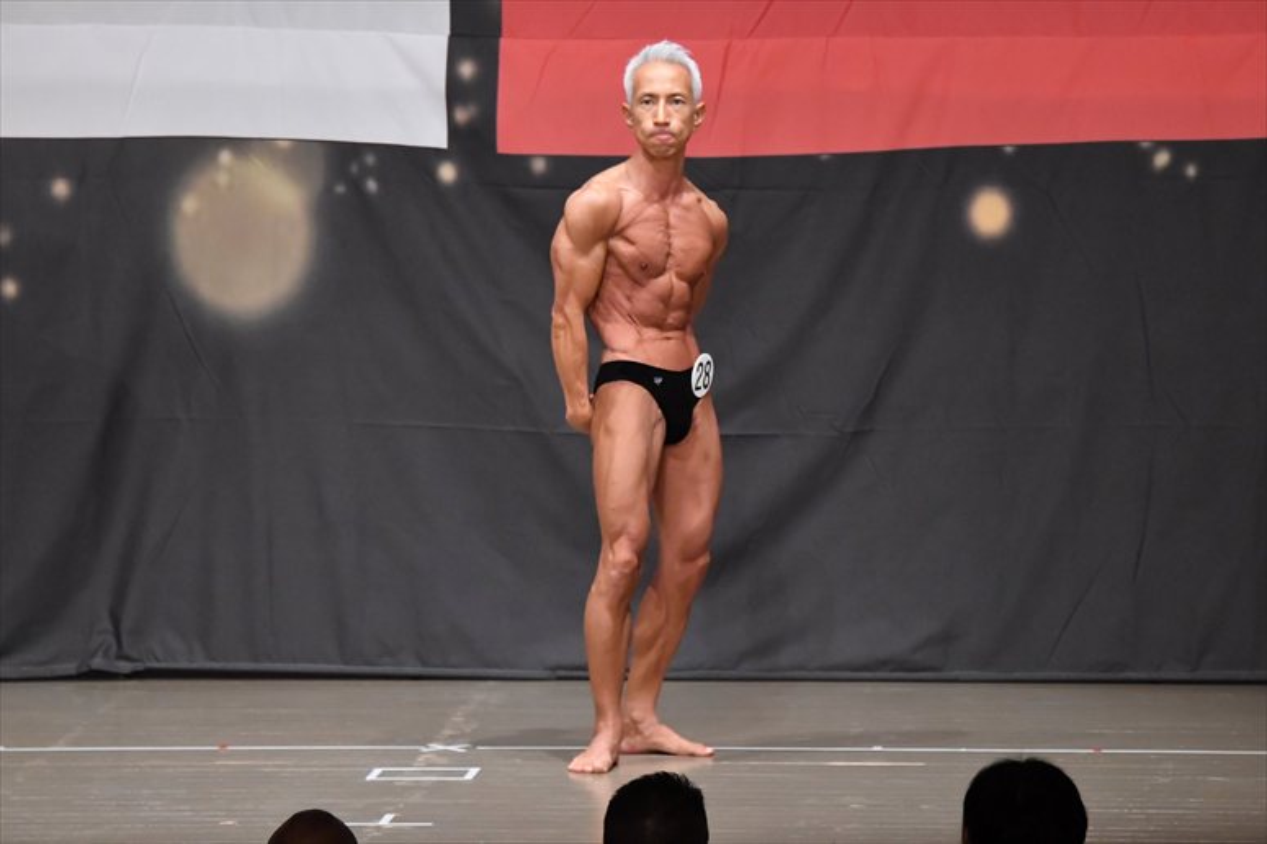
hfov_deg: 9.2
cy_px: 422
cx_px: 634
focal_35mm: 225
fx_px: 7915
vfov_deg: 6.1
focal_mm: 150
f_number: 5.6
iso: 6400
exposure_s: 1/400
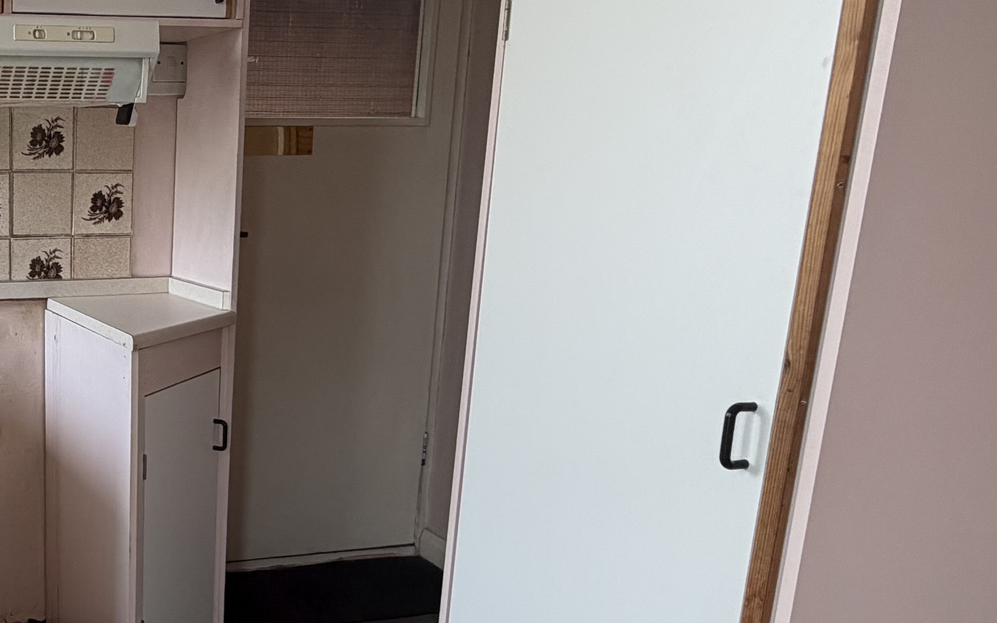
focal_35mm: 39
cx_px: -5
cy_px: 389
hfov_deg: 43.1
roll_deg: +0.3
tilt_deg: -11.6
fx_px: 1060
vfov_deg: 32.6
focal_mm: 2.22
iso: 80
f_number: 2.2
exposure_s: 1/121
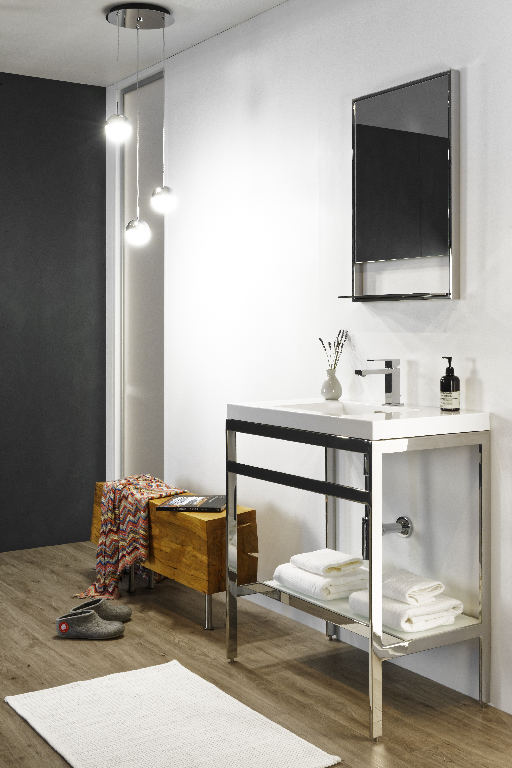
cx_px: 256
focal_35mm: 44
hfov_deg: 30.5
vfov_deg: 44.5
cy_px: 384
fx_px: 939
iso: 200
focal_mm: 44
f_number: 20
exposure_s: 1.6
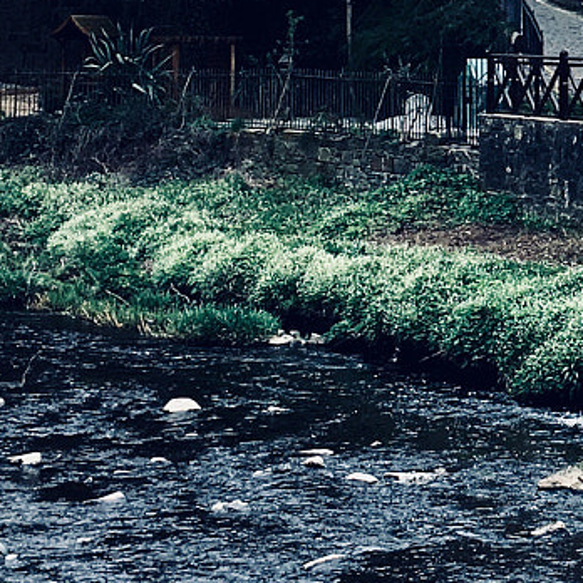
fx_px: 2248
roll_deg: -0.7
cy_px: -25
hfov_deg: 14.1
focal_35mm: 118
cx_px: 779
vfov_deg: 14.5
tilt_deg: +2.2
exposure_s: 1/323
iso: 25
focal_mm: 4.15
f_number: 2.2
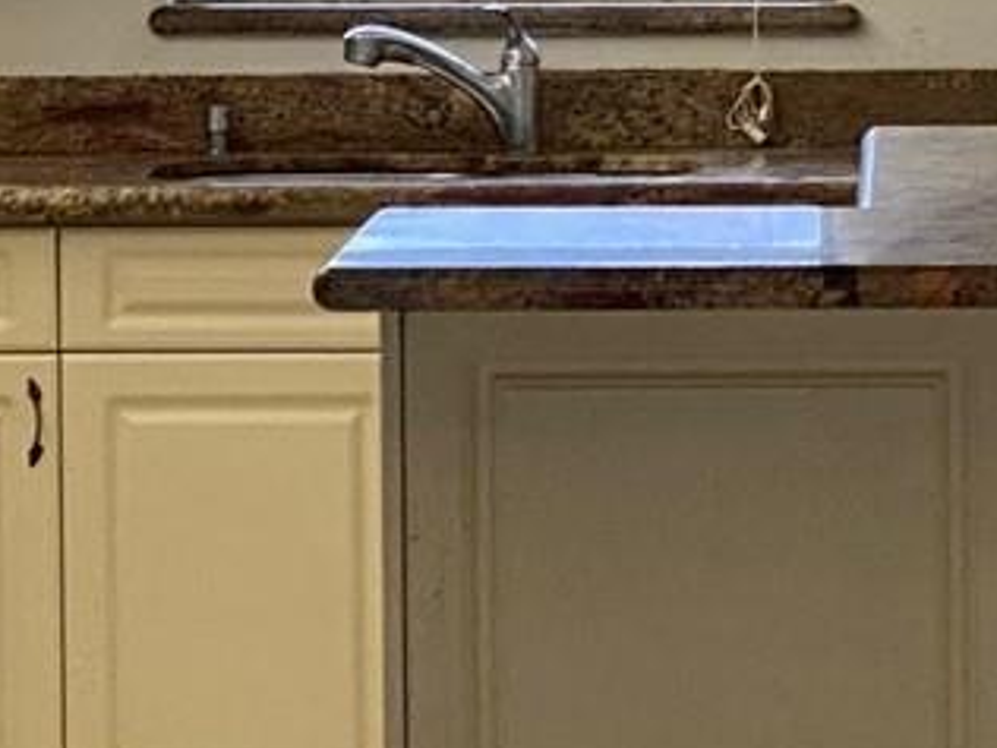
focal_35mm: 263
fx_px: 7575
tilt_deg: -4.2
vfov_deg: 5.6
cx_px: 950
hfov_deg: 7.5
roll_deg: +0.7
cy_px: 139
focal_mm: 6
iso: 100
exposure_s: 1/60
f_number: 2
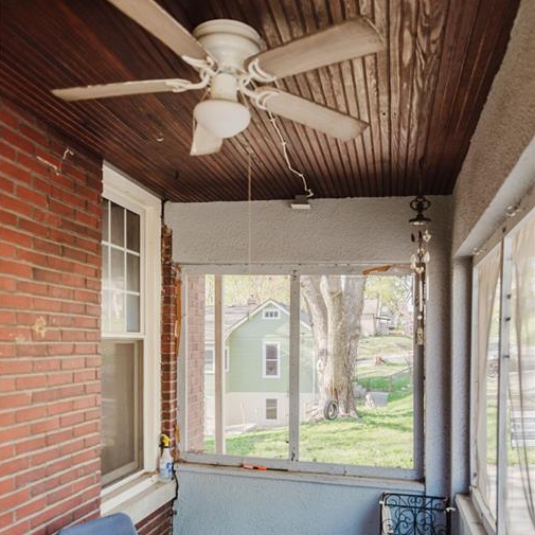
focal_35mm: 31
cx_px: 265
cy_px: 340
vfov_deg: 51.9
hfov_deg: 52.5
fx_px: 542
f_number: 2.8
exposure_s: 1/160
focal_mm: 24
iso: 80
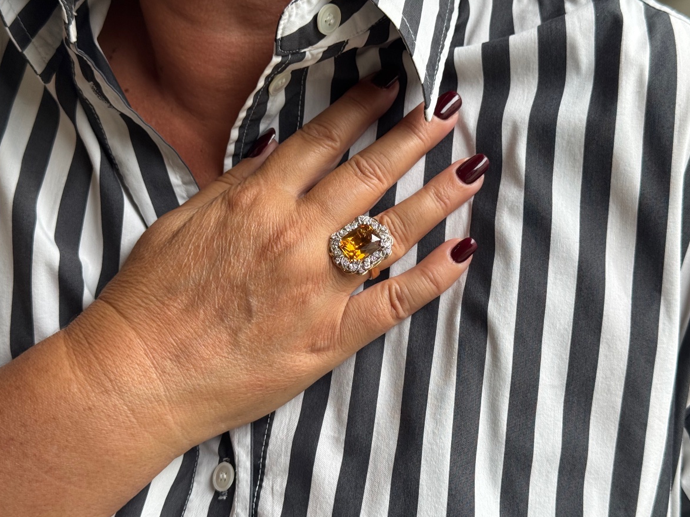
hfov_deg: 38.9
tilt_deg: -24.7
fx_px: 977
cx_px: 348
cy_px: 262
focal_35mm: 49
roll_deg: -2.7
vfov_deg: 29.7
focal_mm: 6.76
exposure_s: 1/151
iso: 80
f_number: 1.78
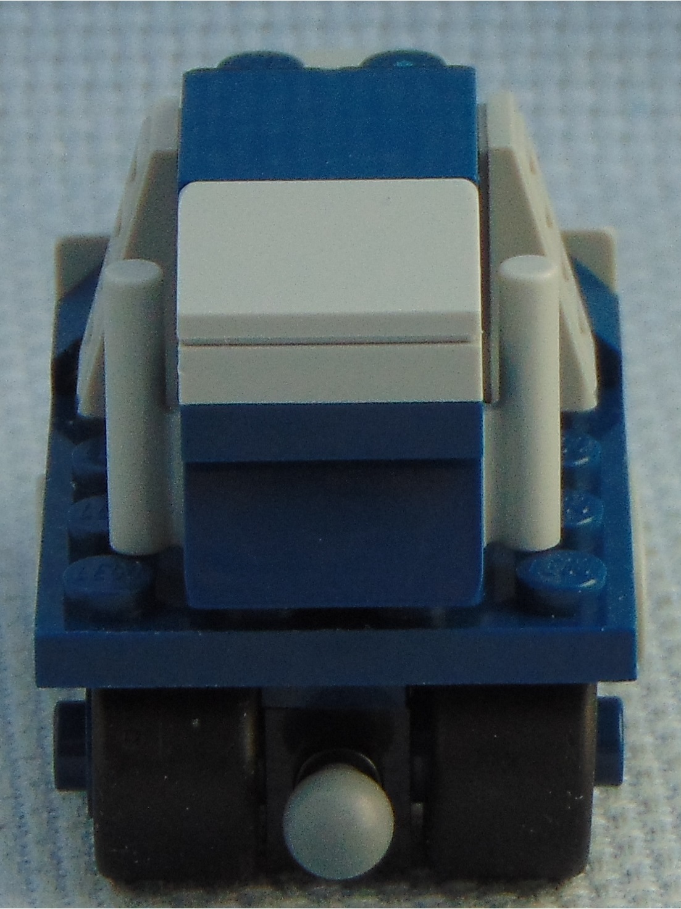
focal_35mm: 108
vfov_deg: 18.2
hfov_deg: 13.7
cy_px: 454
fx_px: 2836
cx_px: 340
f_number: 3.9
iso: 80
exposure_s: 1/125
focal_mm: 19.4
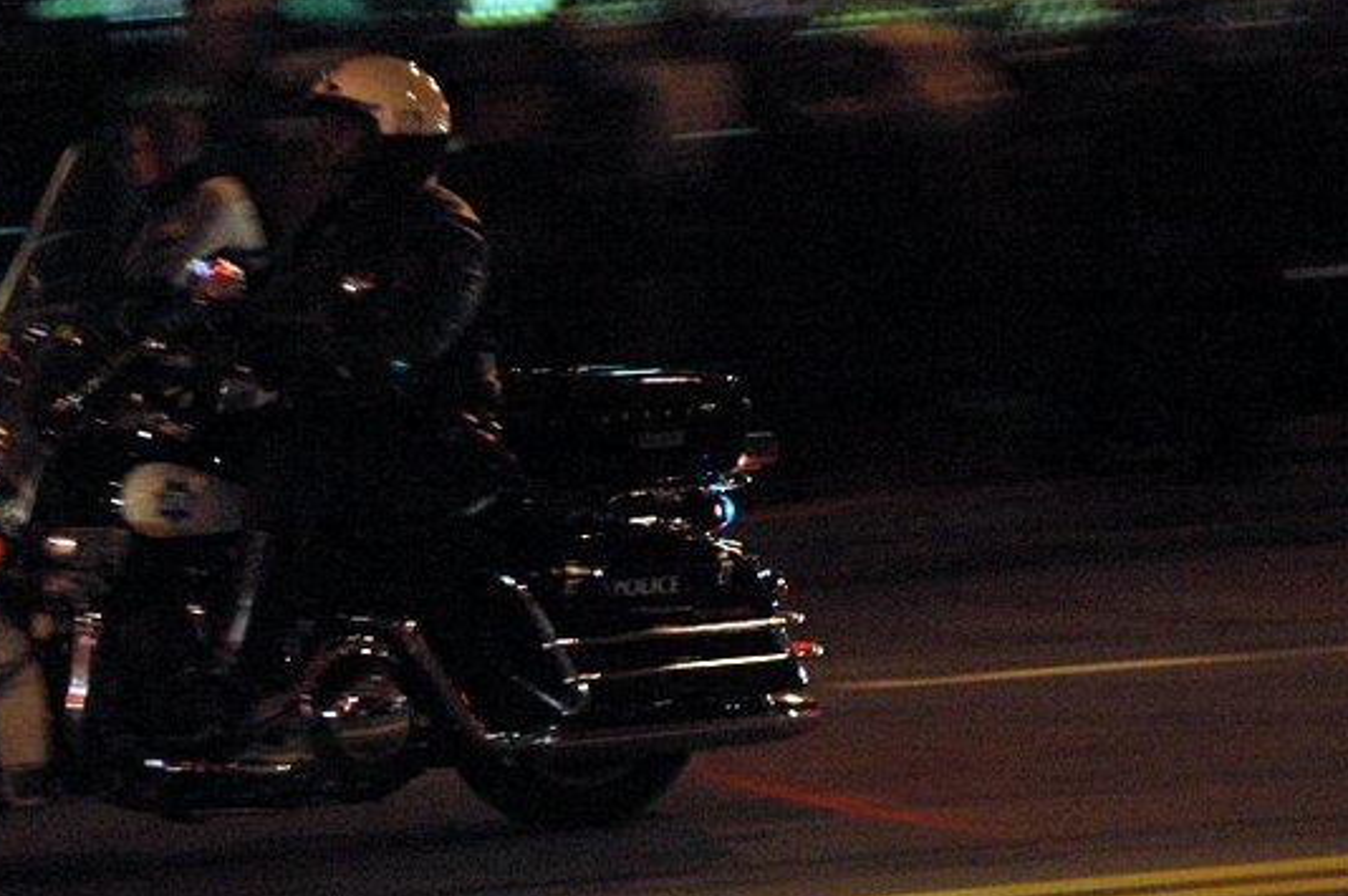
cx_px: 164
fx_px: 4639
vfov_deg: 11.0
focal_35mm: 124
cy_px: 391
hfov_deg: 16.3
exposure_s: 1/25
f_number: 4.5
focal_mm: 46
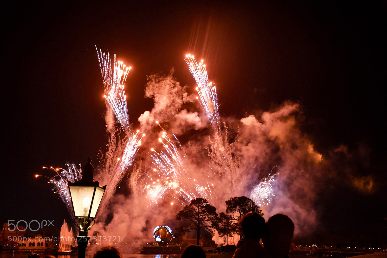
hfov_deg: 42.7
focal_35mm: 46
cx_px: 190
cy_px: 126
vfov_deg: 29.2
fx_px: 494
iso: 800
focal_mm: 30
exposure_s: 1/30
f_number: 4.2
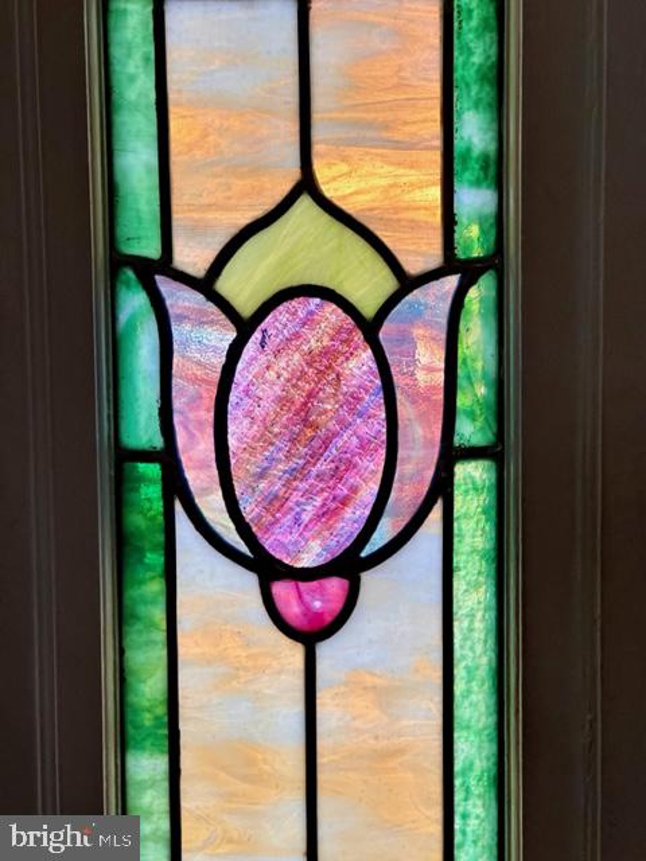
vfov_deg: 25.3
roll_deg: +1.0
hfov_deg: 19.1
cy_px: 430
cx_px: 323
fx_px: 1916
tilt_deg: -7.0
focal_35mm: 77
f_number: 2.8
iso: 125
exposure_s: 1/120
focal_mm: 9
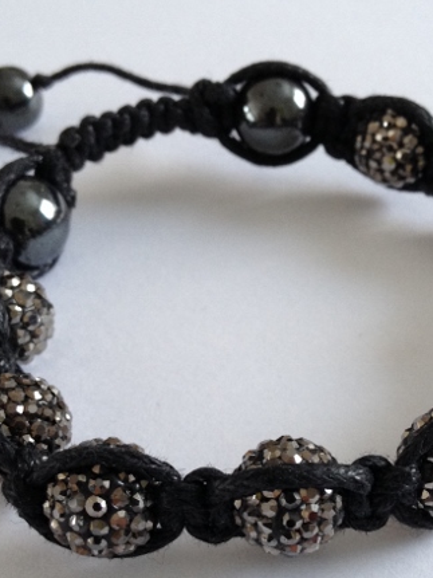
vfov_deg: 29.7
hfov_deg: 22.5
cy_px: 363
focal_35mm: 65
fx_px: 1085
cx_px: 283
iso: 100
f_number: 2.4
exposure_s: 1/20
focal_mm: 4.28
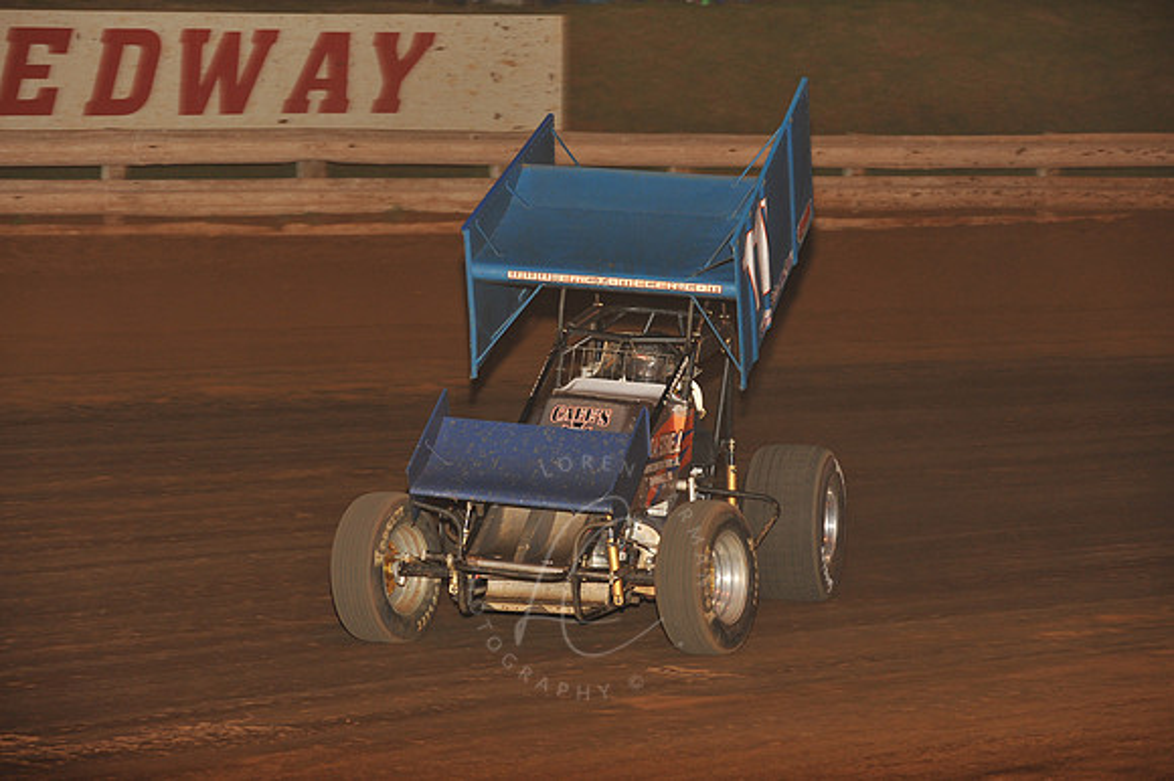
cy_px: 390
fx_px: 4400
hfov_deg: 15.2
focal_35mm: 135
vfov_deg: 10.1
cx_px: 587
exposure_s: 1/320
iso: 1000
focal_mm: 135
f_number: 6.3
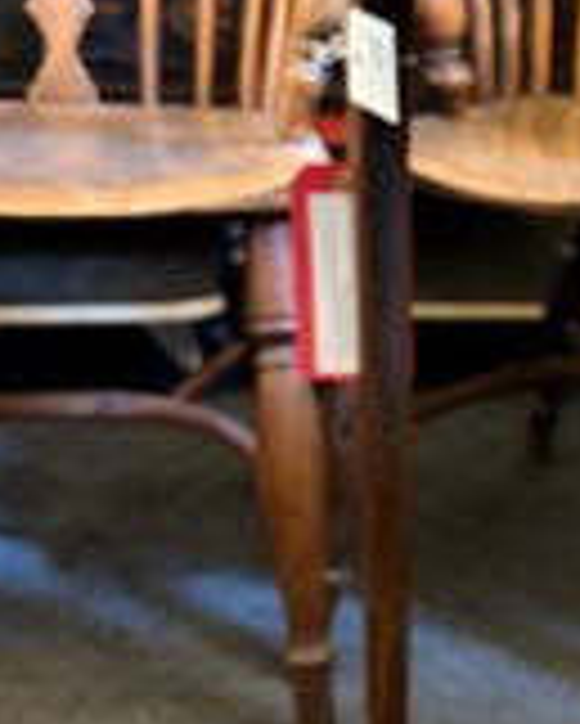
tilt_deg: -19.3
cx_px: 661
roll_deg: -3.2
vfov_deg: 30.0
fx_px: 1351
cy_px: 337
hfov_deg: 22.6
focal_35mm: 63
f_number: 1.6
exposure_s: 1/25
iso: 500
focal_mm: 5.96
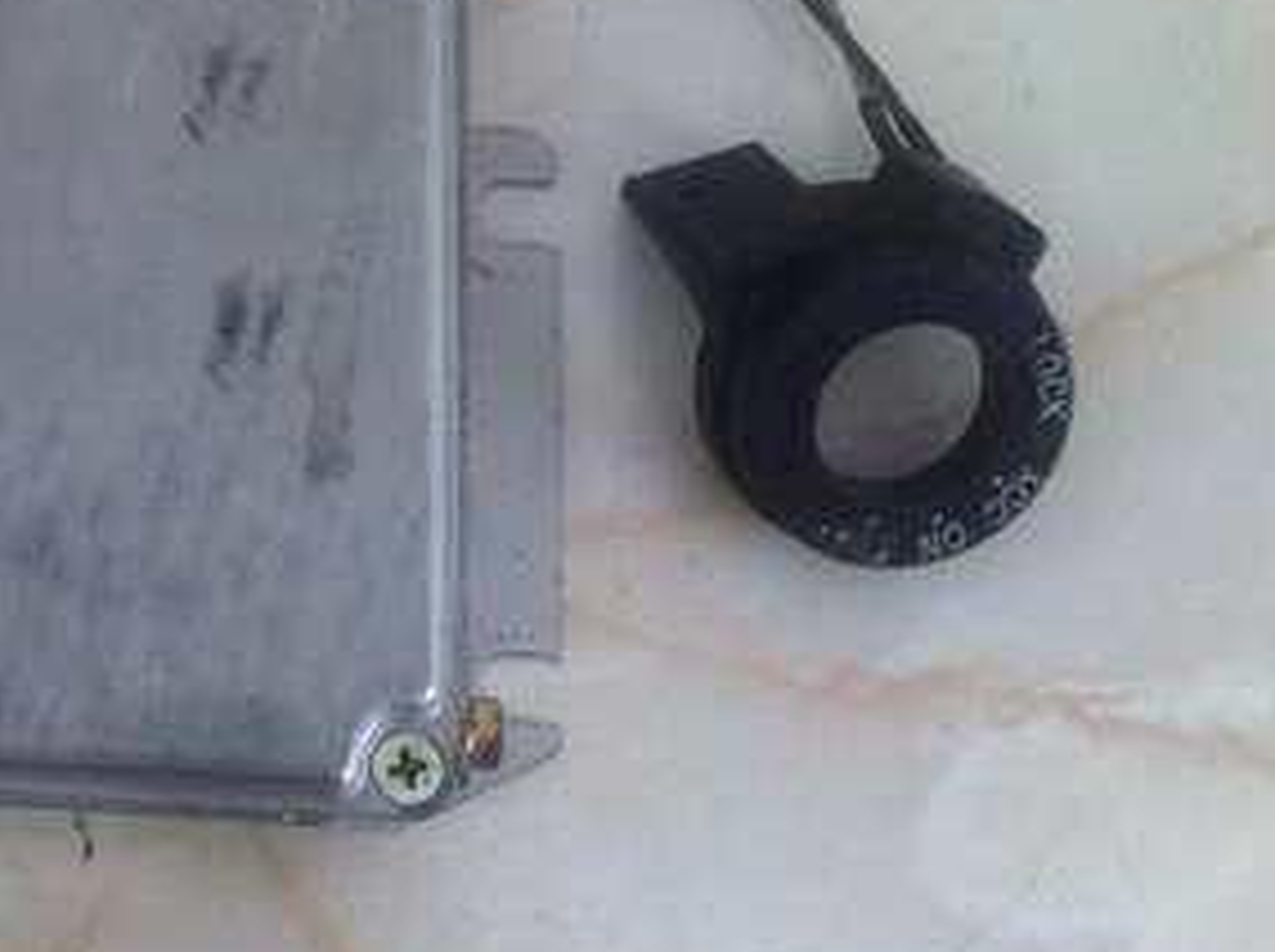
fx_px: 3530
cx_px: -269
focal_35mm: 96
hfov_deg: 19.3
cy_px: -56
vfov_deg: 15.0
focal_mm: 3.85
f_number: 2.8
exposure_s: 1/60
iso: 80
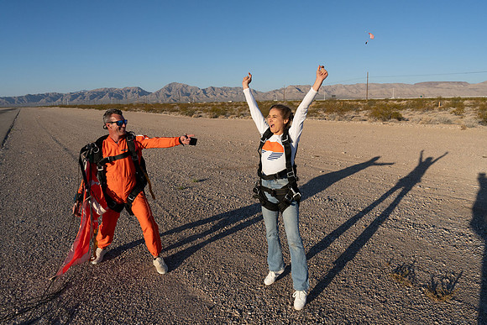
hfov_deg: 73.7
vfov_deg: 53.2
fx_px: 325
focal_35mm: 24
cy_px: 162
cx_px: 244
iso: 800
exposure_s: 1/2000
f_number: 9
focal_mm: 24
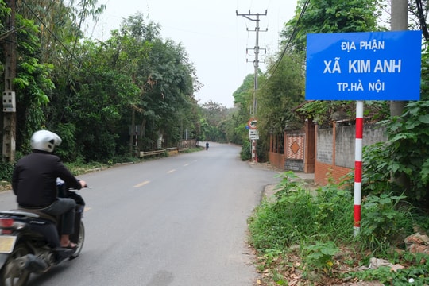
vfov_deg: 37.9
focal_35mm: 35
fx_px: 417
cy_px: 143
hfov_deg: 54.4
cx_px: 214
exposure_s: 1/250
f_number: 4
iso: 320
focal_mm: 23
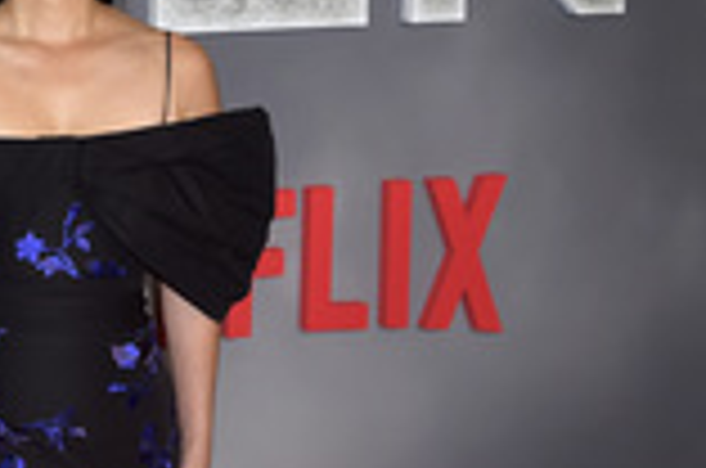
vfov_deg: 9.8
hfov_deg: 14.9
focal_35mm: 138
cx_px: 207
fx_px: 2701
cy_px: -50
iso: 400
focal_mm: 48
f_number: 6.3
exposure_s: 1/250
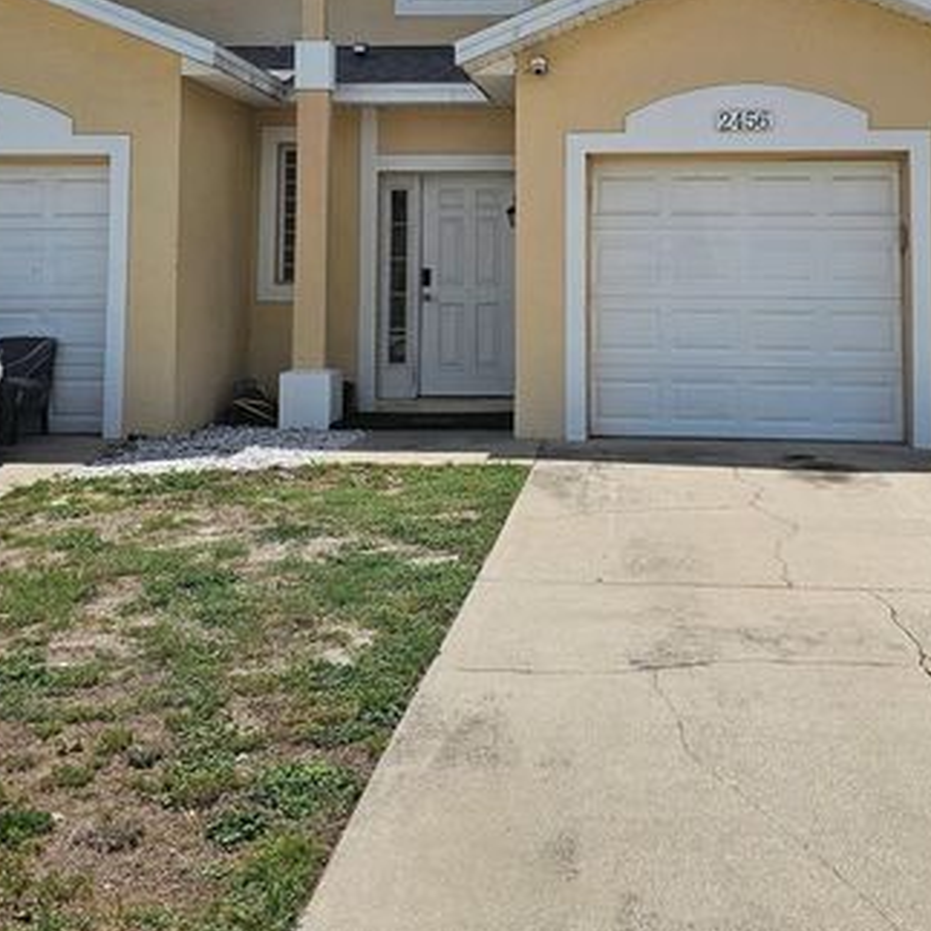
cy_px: 206
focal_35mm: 42
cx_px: 585
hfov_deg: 39.7
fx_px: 1278
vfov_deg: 38.7
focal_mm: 6.3
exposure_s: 1/1449
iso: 10
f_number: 1.7
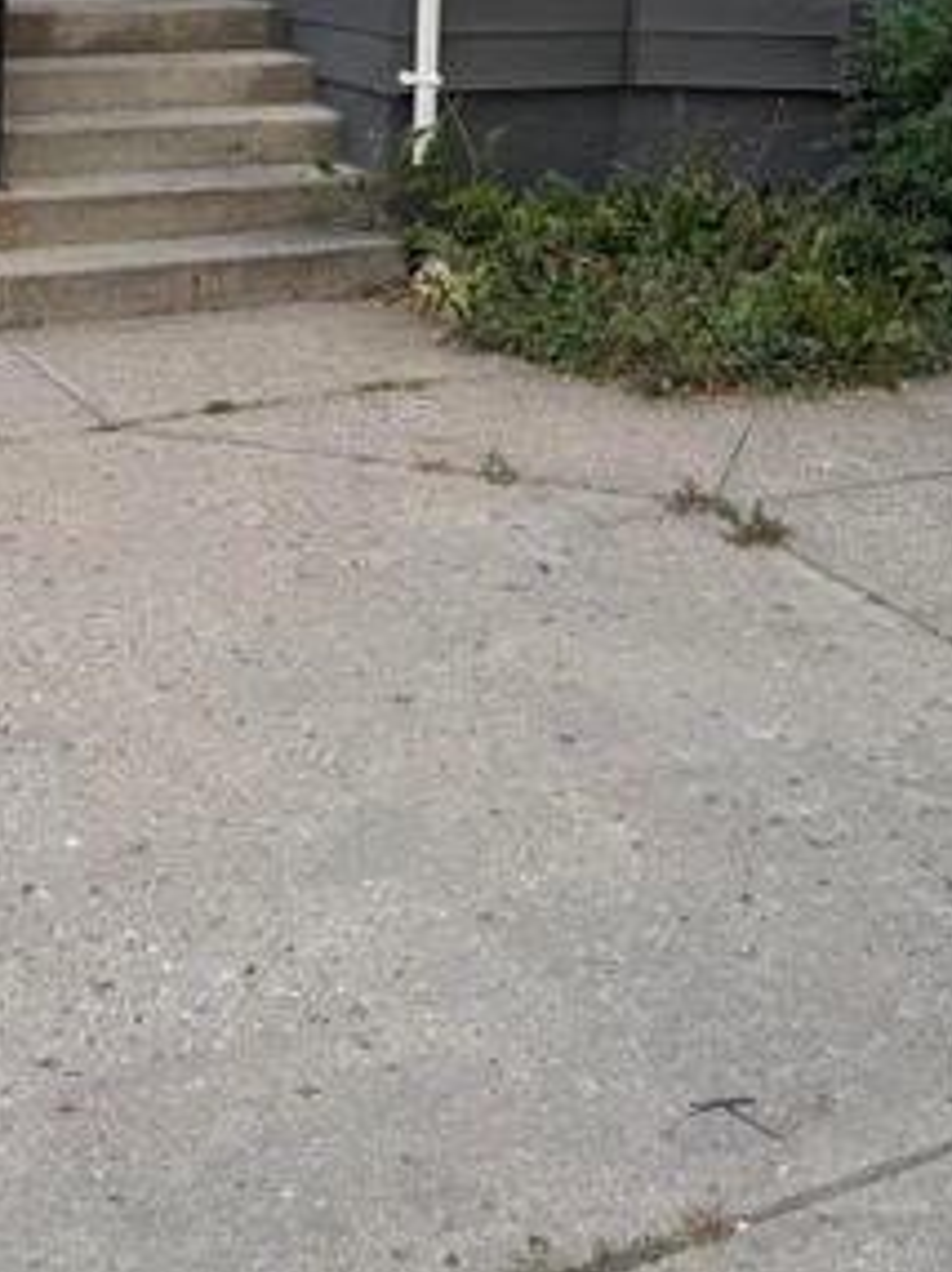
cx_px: 592
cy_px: -198
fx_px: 2057
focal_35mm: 56
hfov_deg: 26.0
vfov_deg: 30.1
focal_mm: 6.76
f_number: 1.78
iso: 80
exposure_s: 1/853
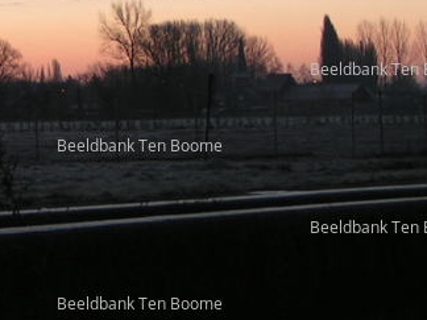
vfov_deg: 12.3
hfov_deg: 16.0
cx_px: -17
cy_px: 76
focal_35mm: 120
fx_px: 1480
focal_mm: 5.8
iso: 50
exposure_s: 1/40
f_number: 3.5
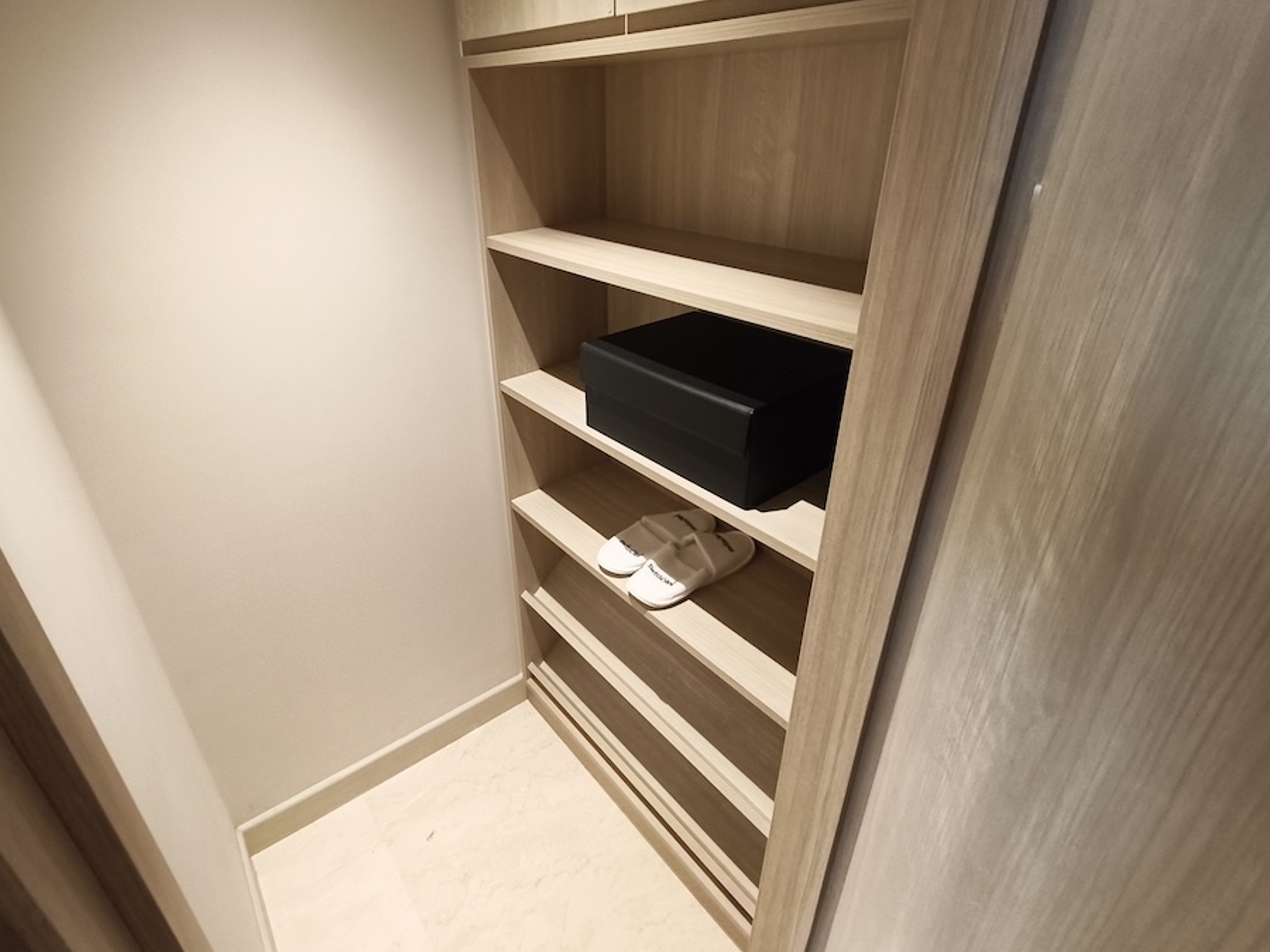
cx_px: 580
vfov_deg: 74.6
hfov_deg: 90.8
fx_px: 624
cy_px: 445
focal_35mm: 17
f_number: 2.2
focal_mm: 1.67
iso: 250
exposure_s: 1/33.3
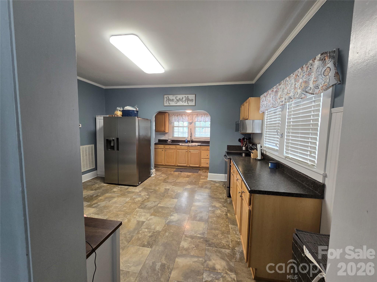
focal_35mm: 13
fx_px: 142
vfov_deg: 89.9
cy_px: 141
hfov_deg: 106.2
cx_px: 188
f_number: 2.2
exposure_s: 1/60
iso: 160
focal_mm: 2.2
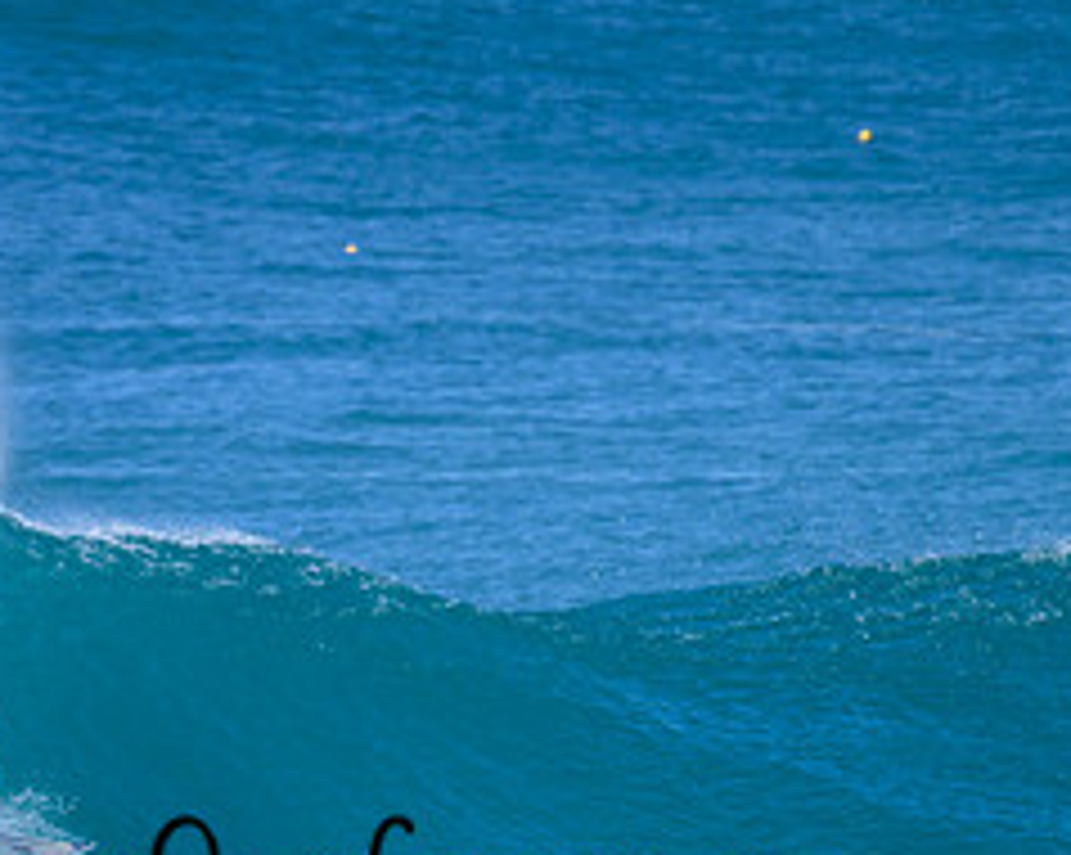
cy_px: 848
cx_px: 346
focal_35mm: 1282
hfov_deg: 1.5
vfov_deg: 1.2
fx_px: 40603
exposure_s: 1/1600
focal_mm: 560
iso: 500
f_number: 8
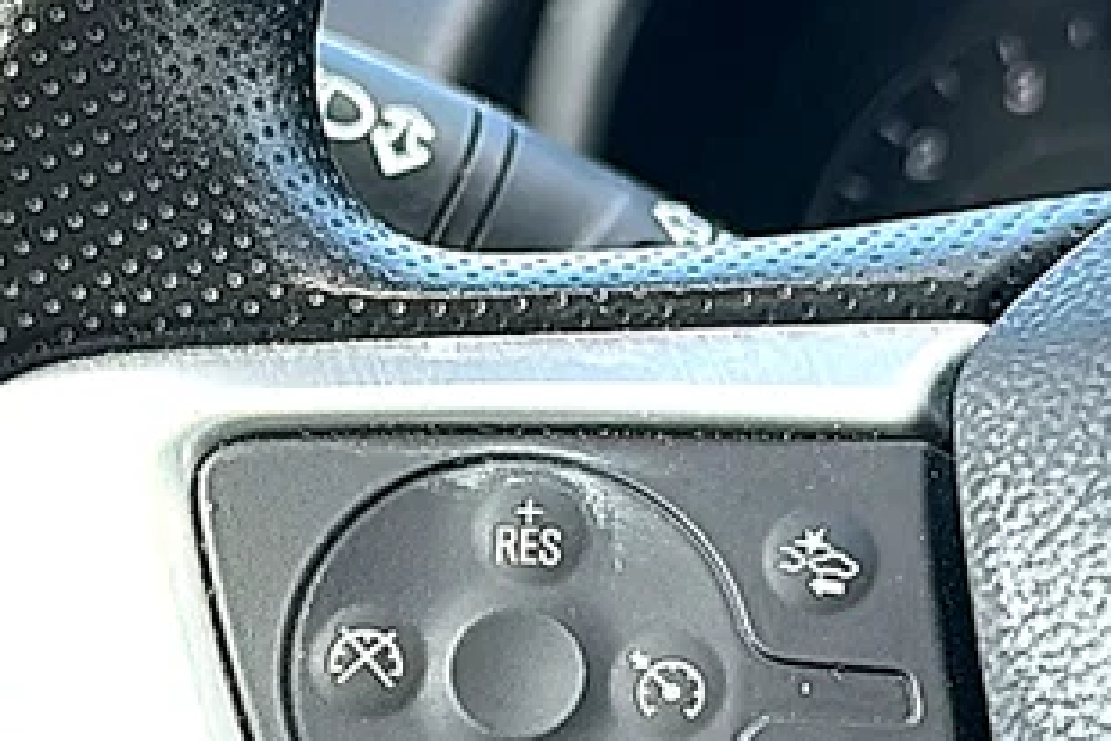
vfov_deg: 13.7
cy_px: 678
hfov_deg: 20.6
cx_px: 536
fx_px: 3055
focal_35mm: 99
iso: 80
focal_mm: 6.86
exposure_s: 1/236
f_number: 1.78
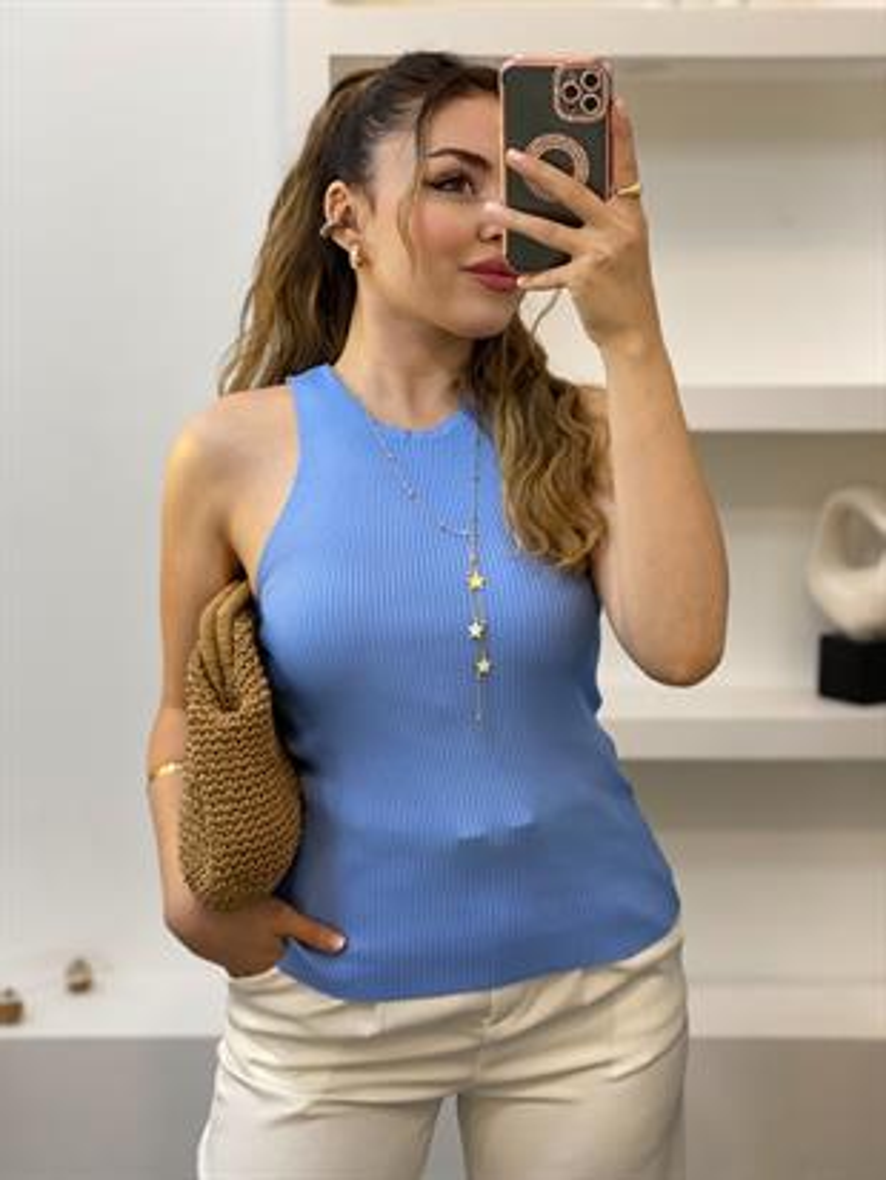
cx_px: 443
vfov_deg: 36.8
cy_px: 590
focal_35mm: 52
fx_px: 1774
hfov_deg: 28.0
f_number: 2
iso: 100
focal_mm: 6
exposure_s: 1/100
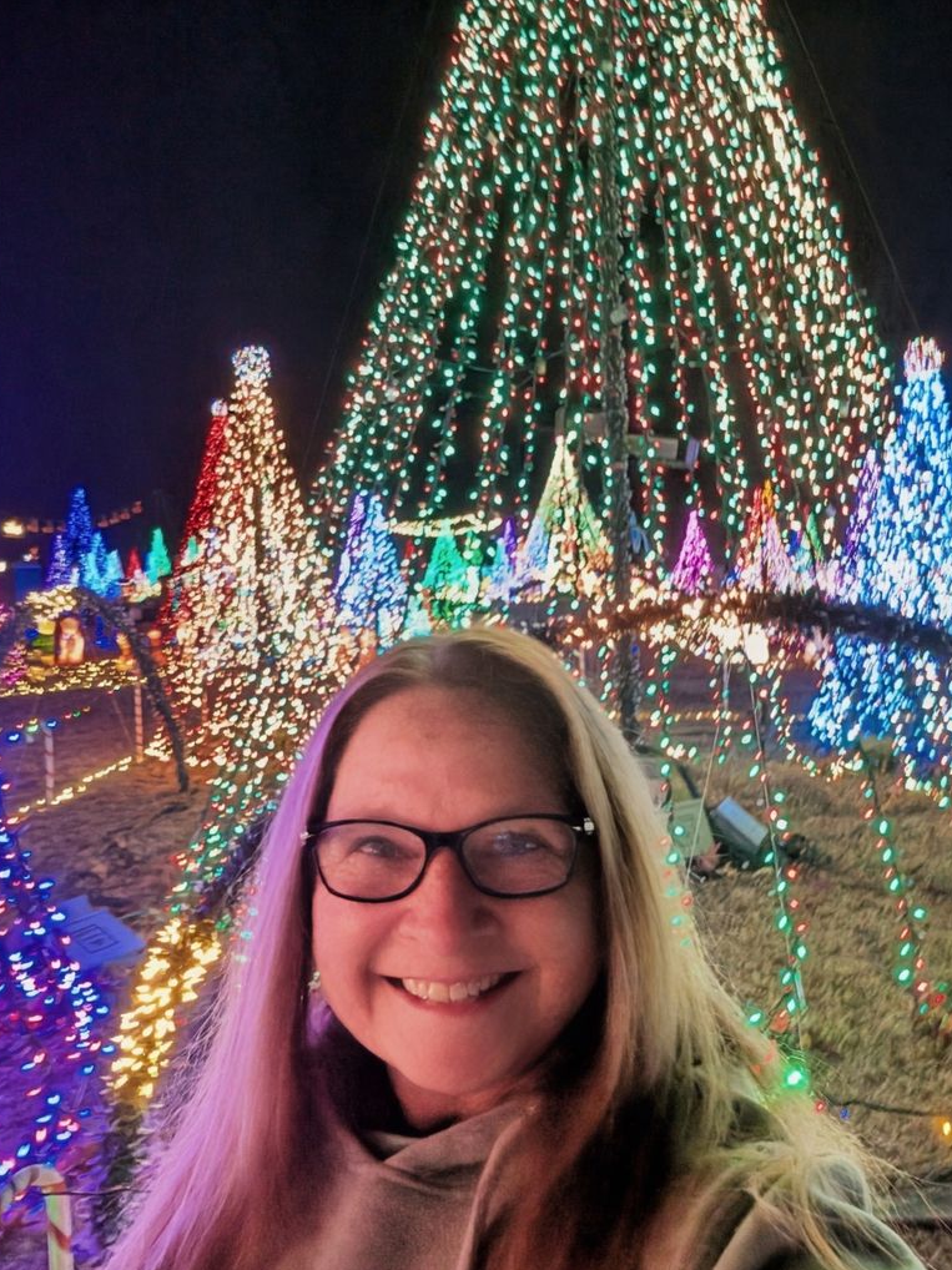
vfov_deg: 76.4
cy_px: 662
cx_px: 480
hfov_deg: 61.1
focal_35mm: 22
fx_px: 807
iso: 337
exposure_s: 1/15
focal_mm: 2.74
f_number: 2.2
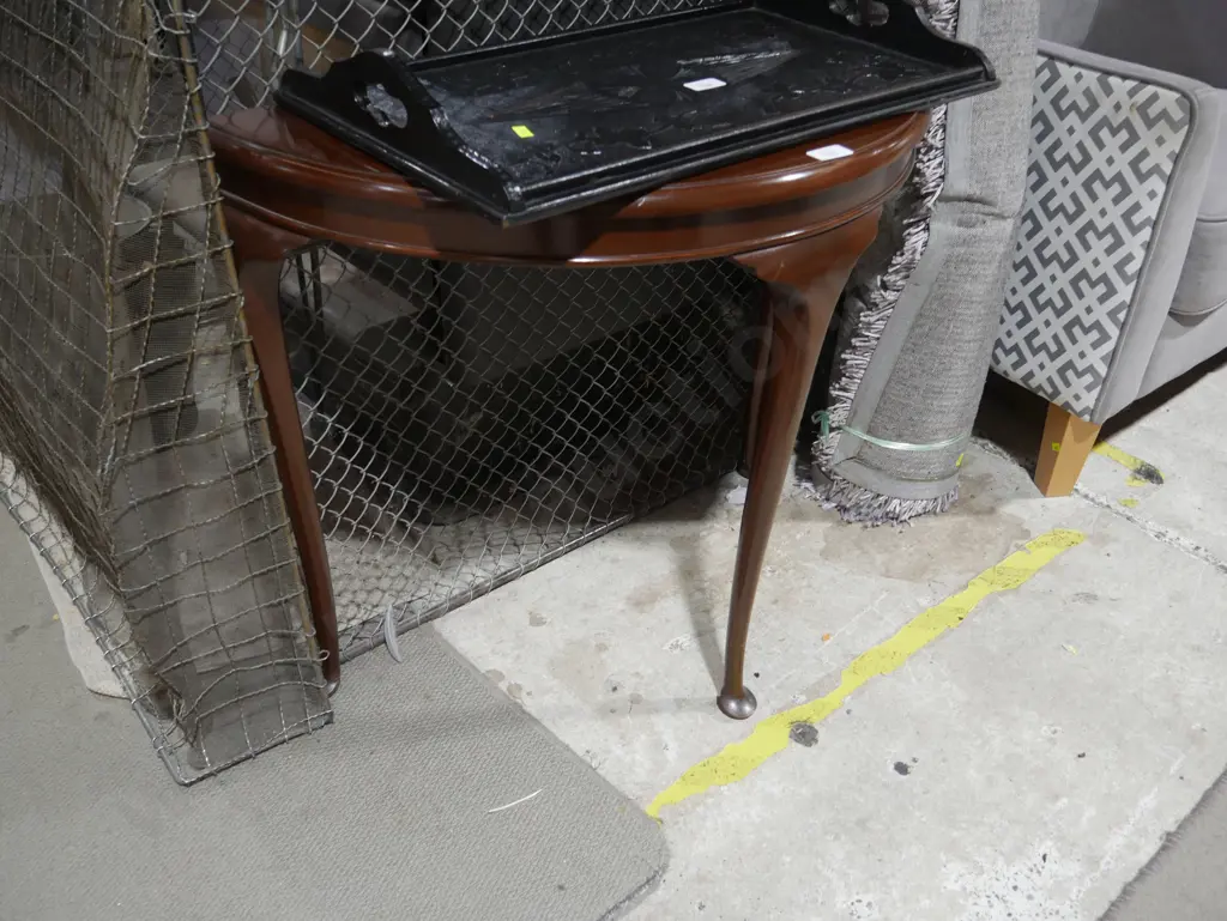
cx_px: 614
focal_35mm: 34
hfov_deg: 53.9
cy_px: 460
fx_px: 1206
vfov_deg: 41.8
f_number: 4
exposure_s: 1/60
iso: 500
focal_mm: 17
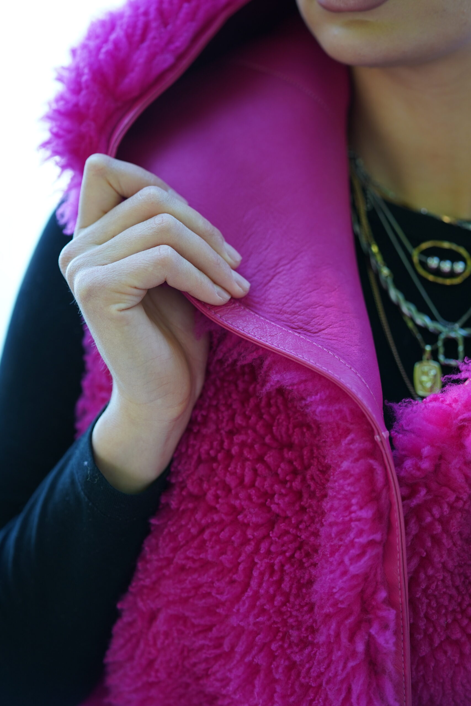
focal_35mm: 80
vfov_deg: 25.4
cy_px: 353
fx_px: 1570
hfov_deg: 17.1
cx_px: 236
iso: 400
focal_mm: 80
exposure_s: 1/320
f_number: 2.8
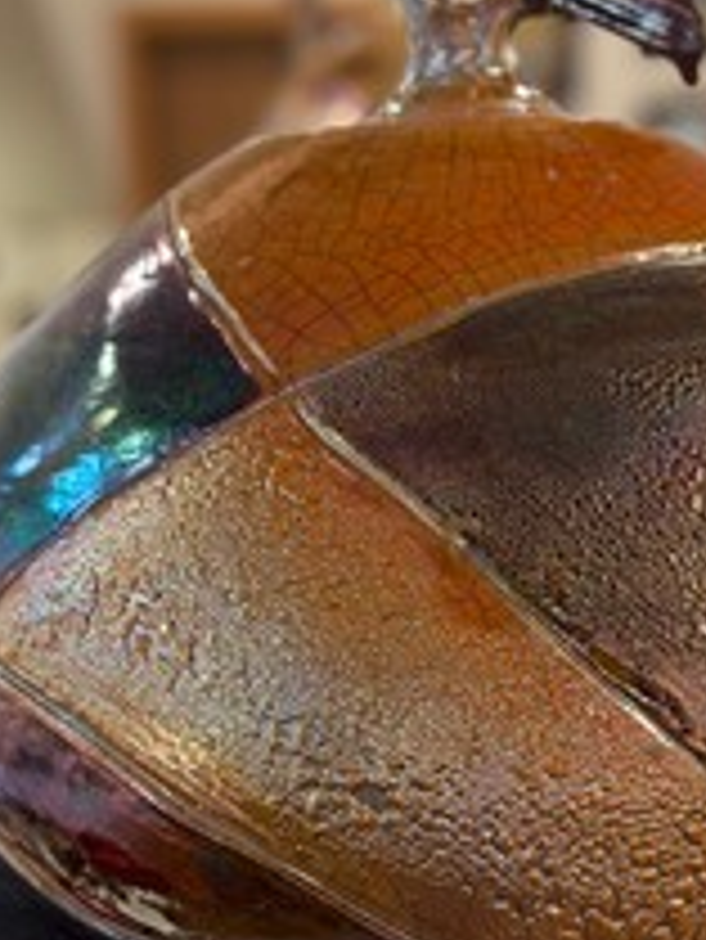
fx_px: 3124
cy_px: 522
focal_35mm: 115
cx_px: 456
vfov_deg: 17.1
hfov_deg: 12.9
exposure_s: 1/60
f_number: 1.78
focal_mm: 6.76
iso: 160
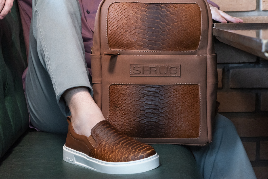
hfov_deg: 23.9
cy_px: 90
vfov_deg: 16.1
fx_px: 633
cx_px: 134
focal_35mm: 85
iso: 2500
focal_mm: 85
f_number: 10
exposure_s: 1/320
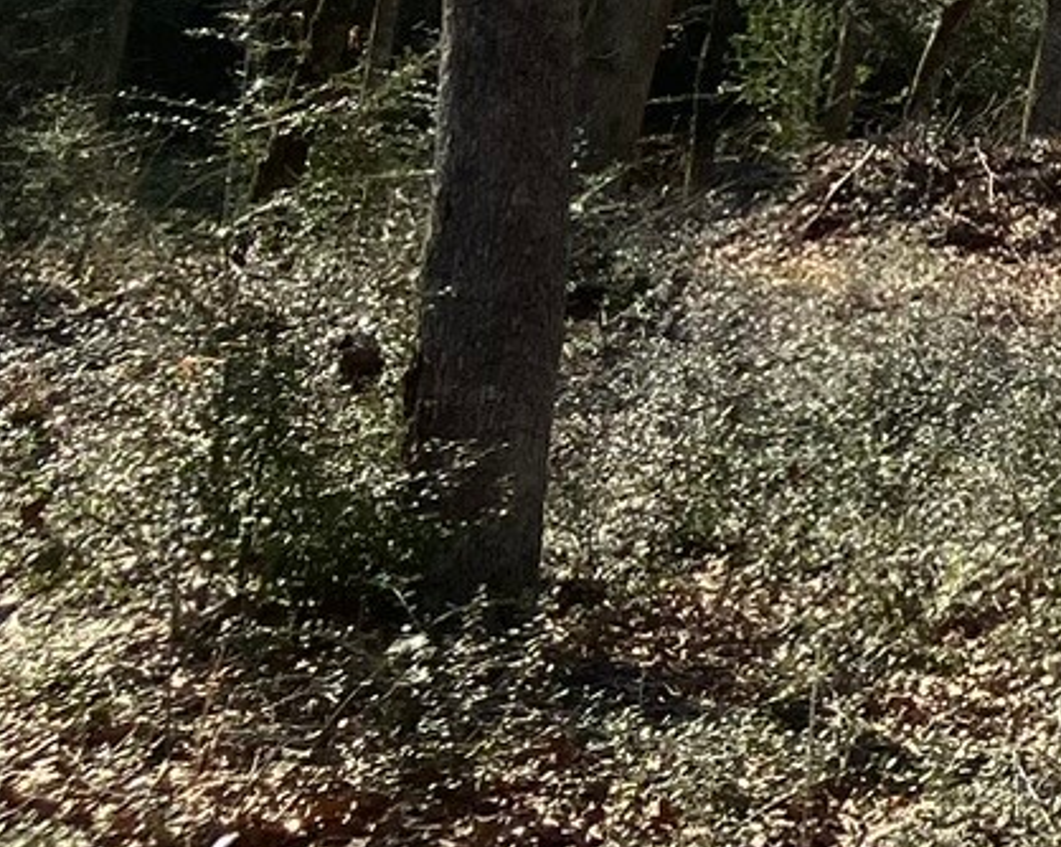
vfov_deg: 10.5
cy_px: -900
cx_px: 2594
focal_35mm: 134
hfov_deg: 11.6
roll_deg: -0.6
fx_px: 4206
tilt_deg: +14.0
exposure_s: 1/1245
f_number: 1.8
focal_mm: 3.99
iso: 32
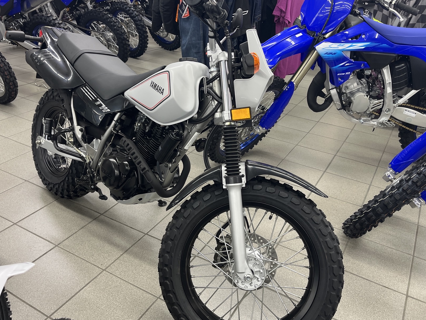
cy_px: 154
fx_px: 382
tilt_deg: -27.4
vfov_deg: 45.4
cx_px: 211
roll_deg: -4.2
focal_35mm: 31
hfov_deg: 58.3
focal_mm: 5.1
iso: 160
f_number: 1.6
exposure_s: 1/60
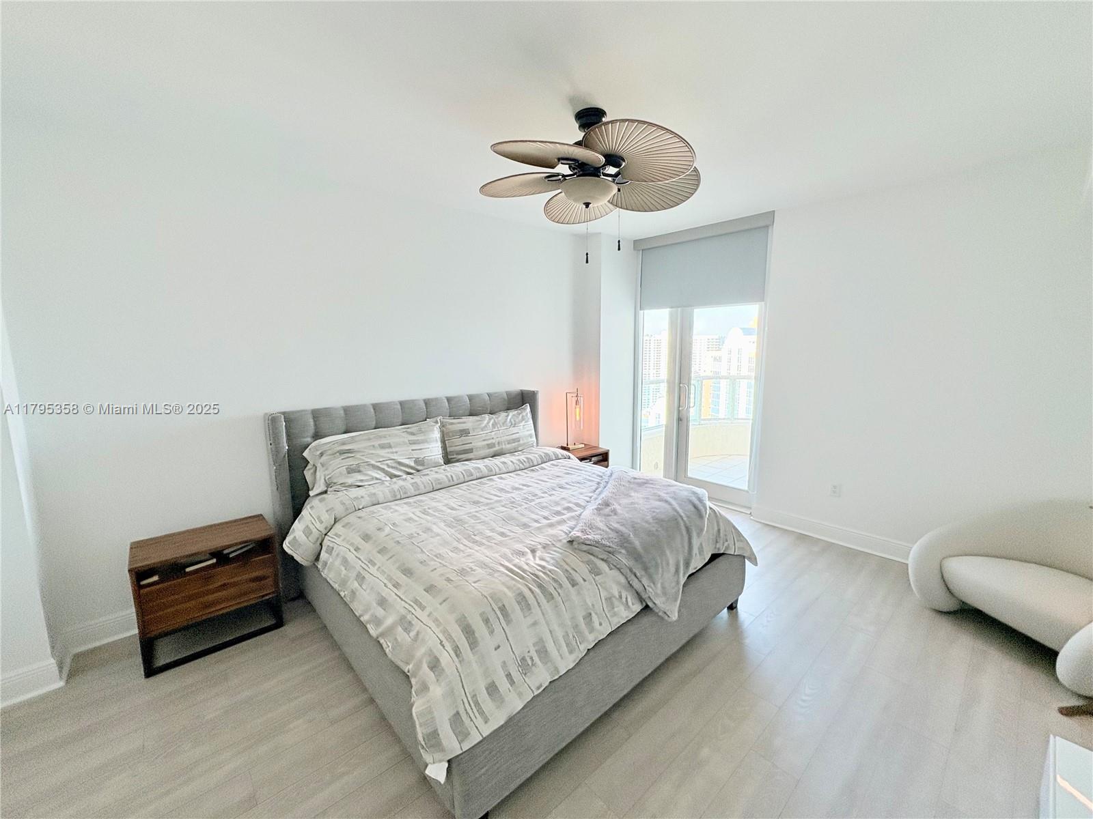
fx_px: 442
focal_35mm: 14
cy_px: 410
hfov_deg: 102.1
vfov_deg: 85.7
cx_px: 546
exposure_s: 1/120
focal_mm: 2.22
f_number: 2.2
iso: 125
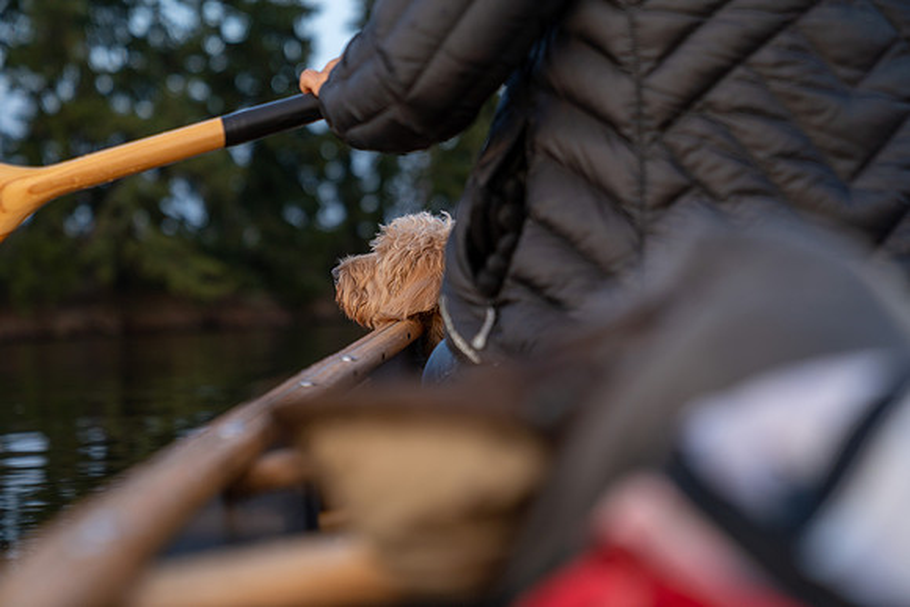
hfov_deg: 28.8
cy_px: 304
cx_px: 455
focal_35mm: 70
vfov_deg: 19.5
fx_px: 1770
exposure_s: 1/160
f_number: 3.2
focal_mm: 70
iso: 100
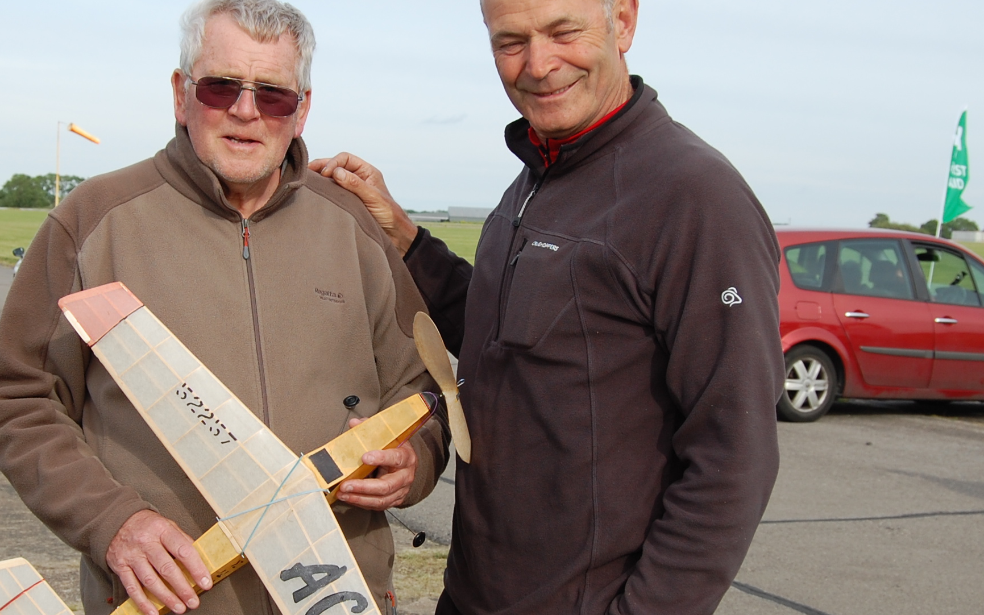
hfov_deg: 29.7
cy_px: 334
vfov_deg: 18.9
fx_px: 1850
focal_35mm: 69
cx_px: 388
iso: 200
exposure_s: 1/250
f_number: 8
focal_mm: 26
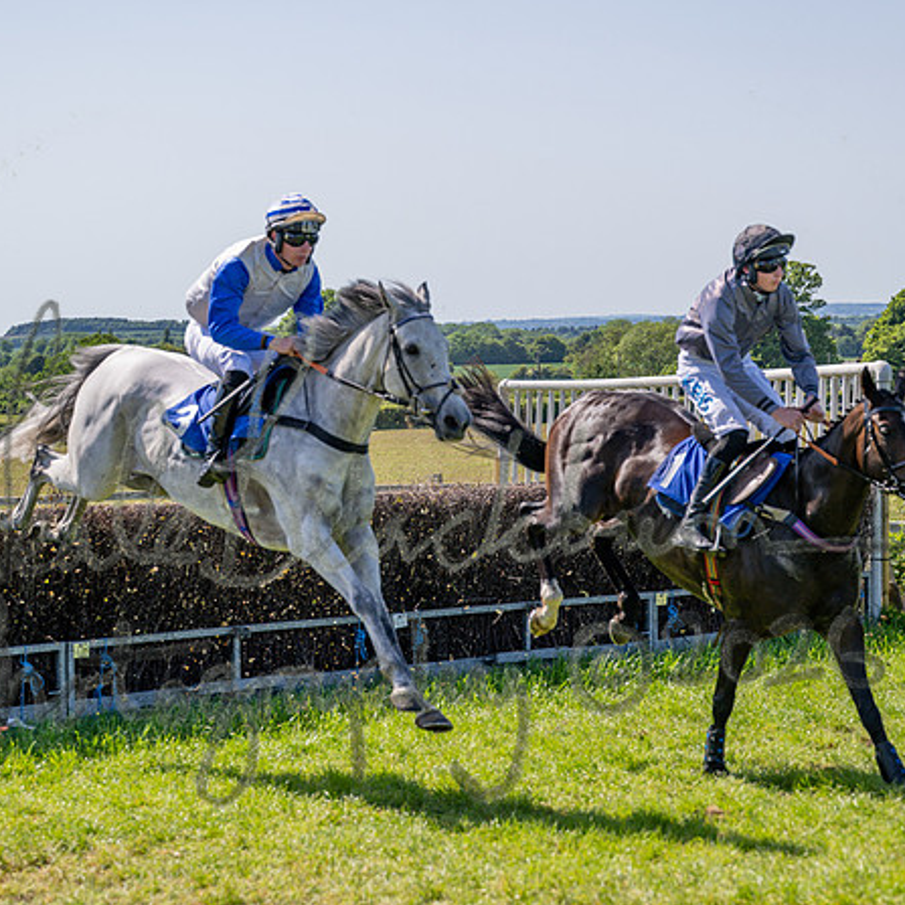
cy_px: 453
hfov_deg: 19.3
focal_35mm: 90
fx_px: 2662
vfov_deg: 19.3
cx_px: 428
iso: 200
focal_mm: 70
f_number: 4
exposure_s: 1/2000
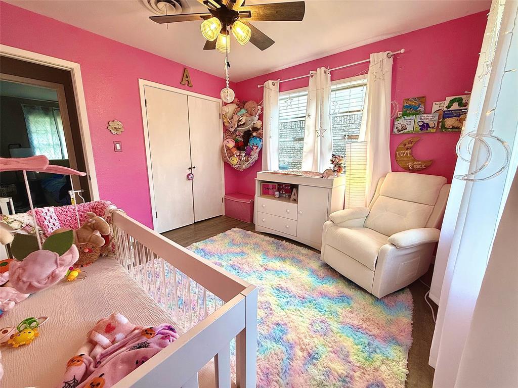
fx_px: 209
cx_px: 259
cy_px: 194
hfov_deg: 102.1
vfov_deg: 85.7
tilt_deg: -10.8
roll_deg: +0.0
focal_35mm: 14
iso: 100
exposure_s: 1/120
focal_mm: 2.22
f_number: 2.2
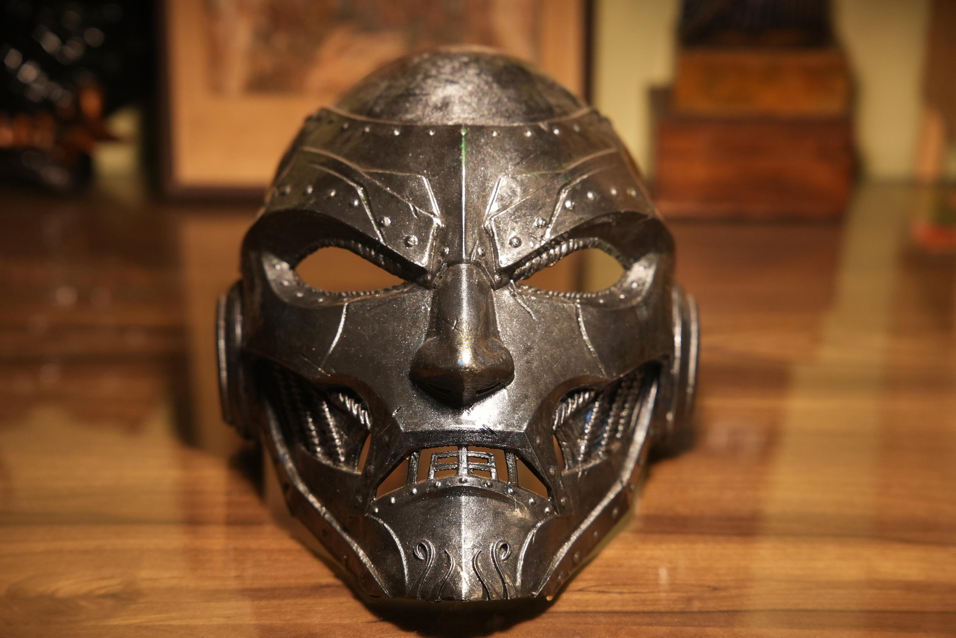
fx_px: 1860
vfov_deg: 19.5
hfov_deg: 28.8
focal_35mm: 70
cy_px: 319
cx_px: 478
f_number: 4
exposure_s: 1/400
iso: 2500
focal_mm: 70
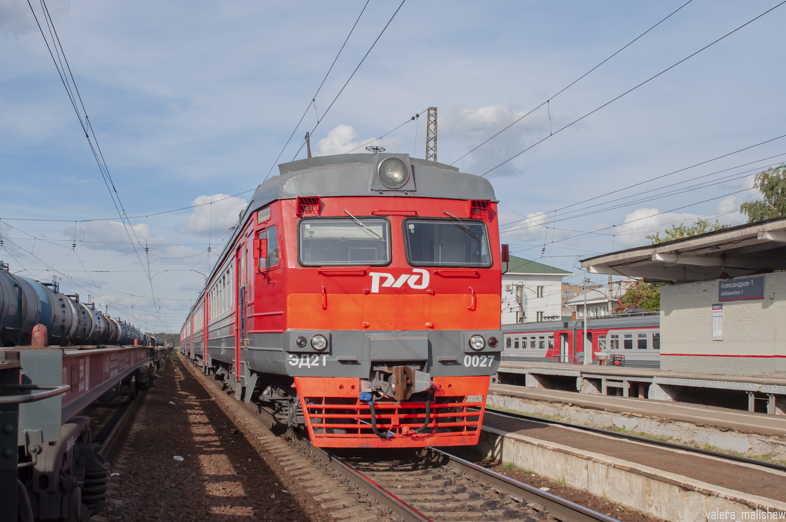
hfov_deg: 46.4
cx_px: 393
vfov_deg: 31.8
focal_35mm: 42
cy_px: 261
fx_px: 916
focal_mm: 28
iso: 400
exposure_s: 1/640
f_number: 11
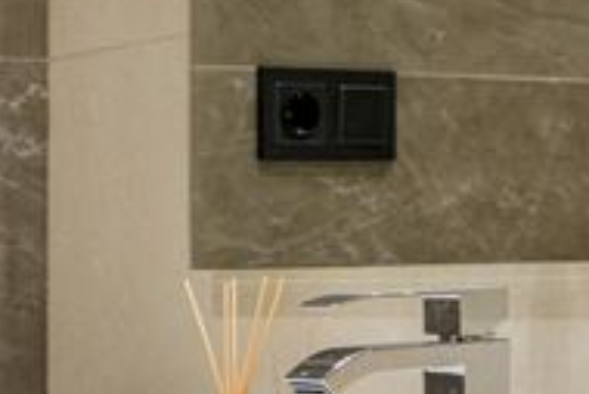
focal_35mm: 126
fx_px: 2063
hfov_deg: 16.2
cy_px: 202
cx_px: 223
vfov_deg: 10.9
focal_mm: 20
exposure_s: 1/40
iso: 400
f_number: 3.2
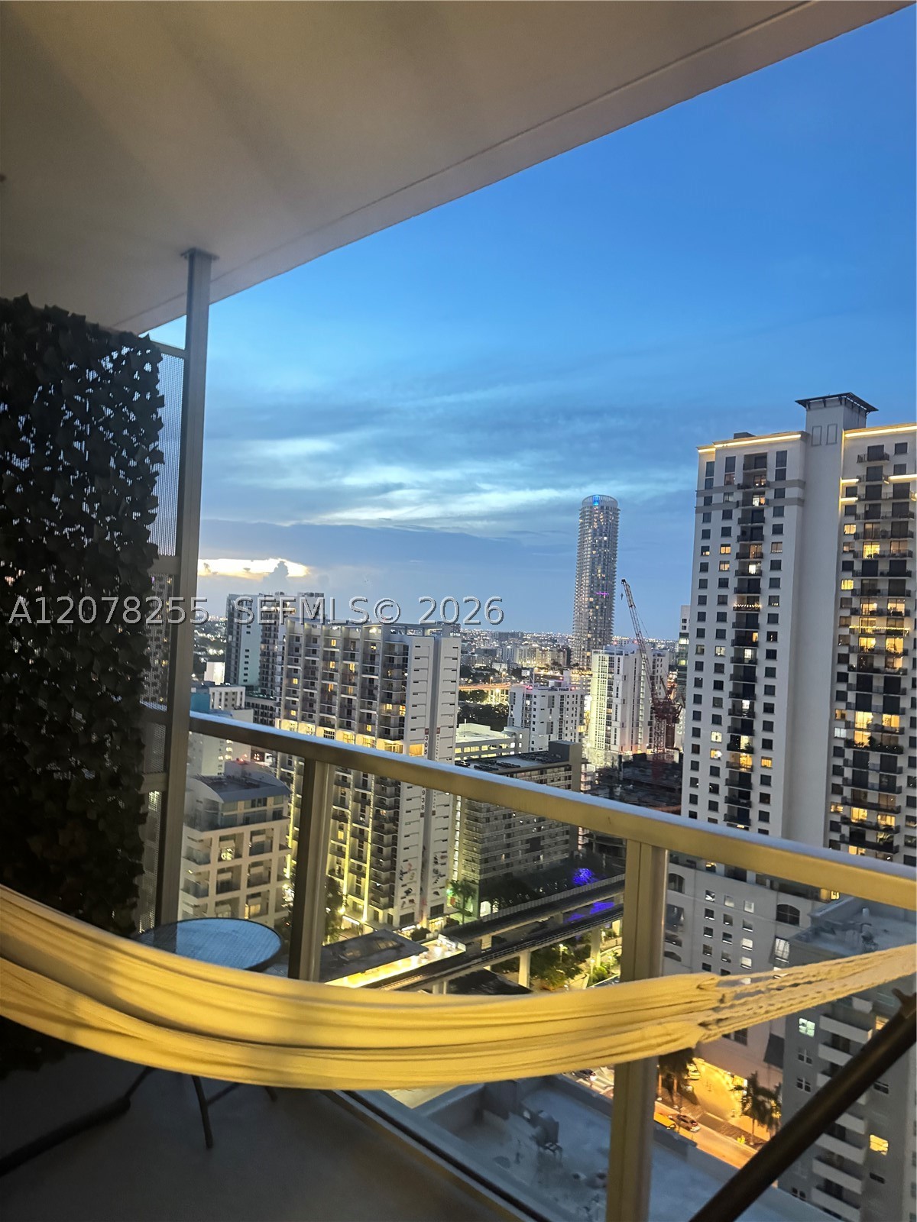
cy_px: 611
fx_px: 848
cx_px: 458
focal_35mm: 24
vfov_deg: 71.6
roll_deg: -3.2
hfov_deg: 56.8
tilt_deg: -1.7
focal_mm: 6.76
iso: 1600
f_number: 1.78
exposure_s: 1/24
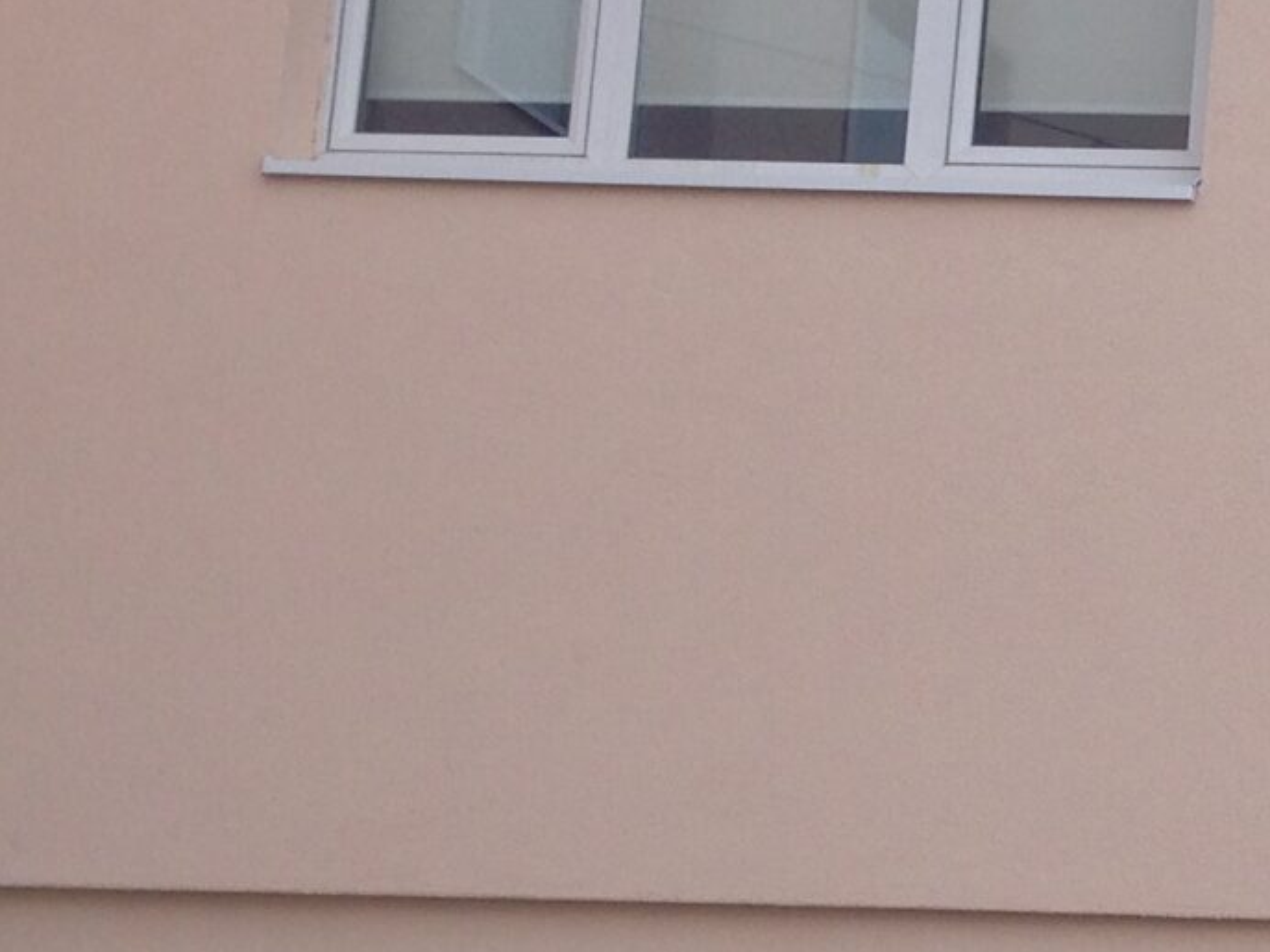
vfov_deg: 12.0
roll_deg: -0.9
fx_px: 4512
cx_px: 1950
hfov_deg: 14.8
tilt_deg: +11.8
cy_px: 614
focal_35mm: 123
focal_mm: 4.12
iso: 50
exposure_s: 1/547
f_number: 2.4
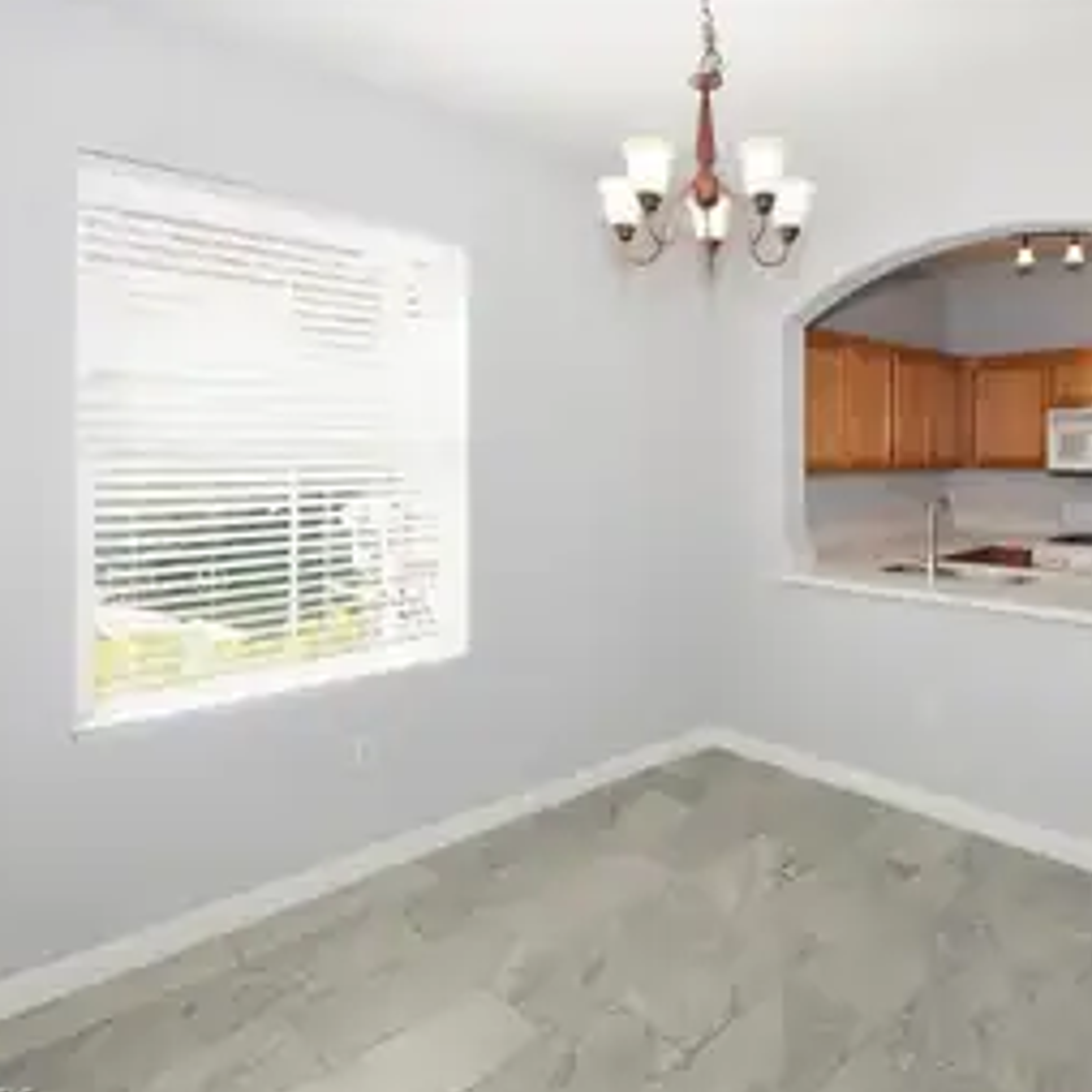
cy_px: 557
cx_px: 731
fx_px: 714
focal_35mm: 20
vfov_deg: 74.8
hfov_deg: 72.5
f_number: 5
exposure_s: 1/100
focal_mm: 10
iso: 200
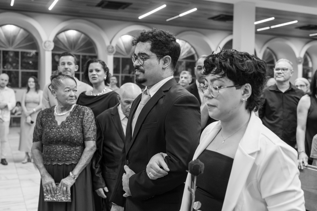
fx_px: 357
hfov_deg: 47.9
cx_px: 158
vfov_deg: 33.0
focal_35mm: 40
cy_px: 106
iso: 1000
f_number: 2.8
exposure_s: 1/160
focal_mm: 27
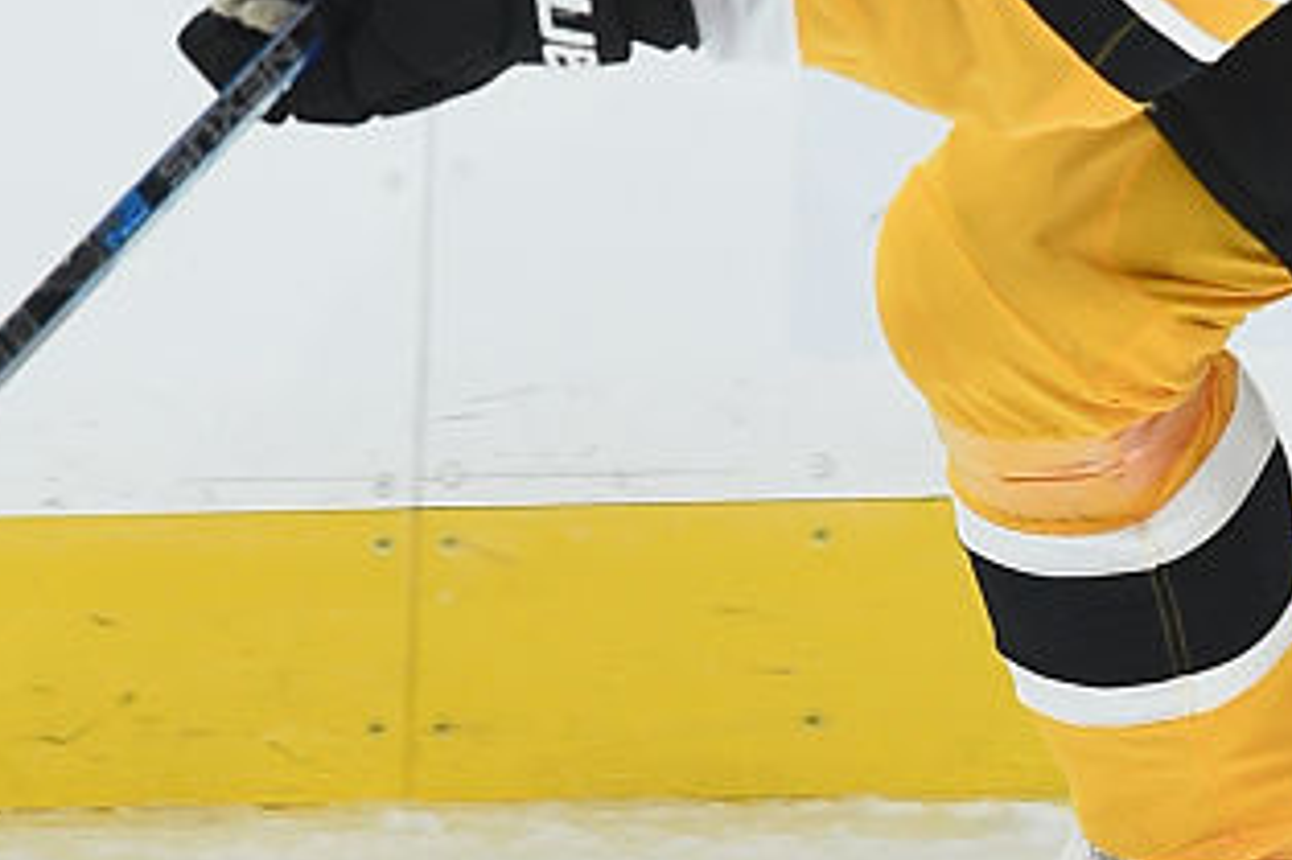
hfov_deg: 1.3
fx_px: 57533
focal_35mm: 1604
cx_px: 1547
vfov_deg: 0.9
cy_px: -16
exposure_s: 1/800
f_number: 7.1
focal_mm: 420
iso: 2500
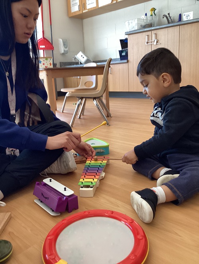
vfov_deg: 58.3
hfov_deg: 45.5
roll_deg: +1.5
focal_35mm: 31
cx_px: 100
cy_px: 132
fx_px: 237
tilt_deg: -13.8
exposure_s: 1/60
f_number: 2.4
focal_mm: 3.3
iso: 80
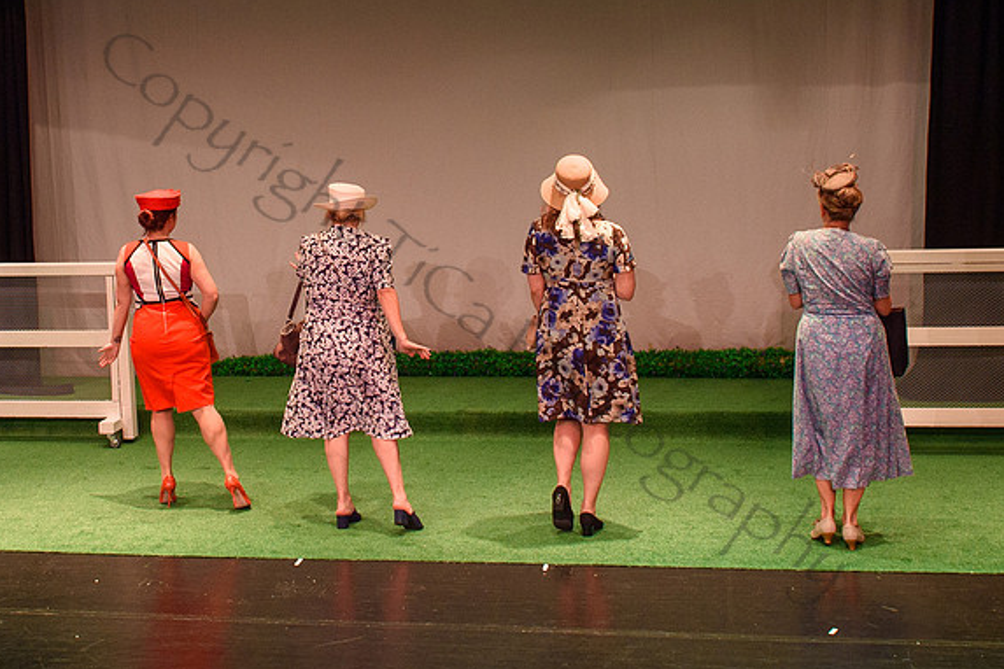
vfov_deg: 22.1
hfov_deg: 32.7
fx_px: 1701
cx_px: 357
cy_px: 199
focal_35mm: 61
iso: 800
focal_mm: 26
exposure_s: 1/80
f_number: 5.6
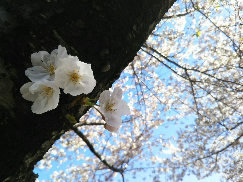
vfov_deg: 46.8
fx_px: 211
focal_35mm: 30
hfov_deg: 60.0
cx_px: 122
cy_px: 91
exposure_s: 1/311
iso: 25
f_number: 2.2
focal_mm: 4
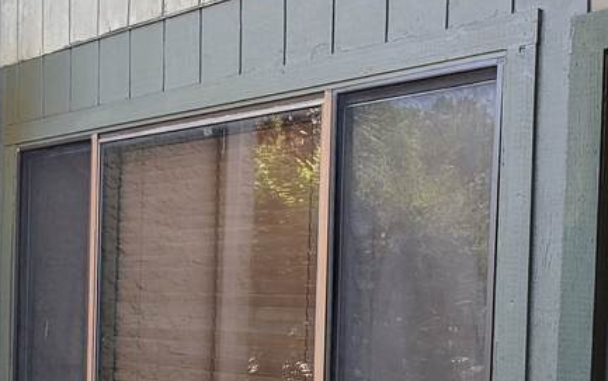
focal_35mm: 50
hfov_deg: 39.6
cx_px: 425
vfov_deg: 25.2
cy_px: 325
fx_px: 829
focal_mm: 2.35
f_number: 2.2
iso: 48
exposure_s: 1/90.9
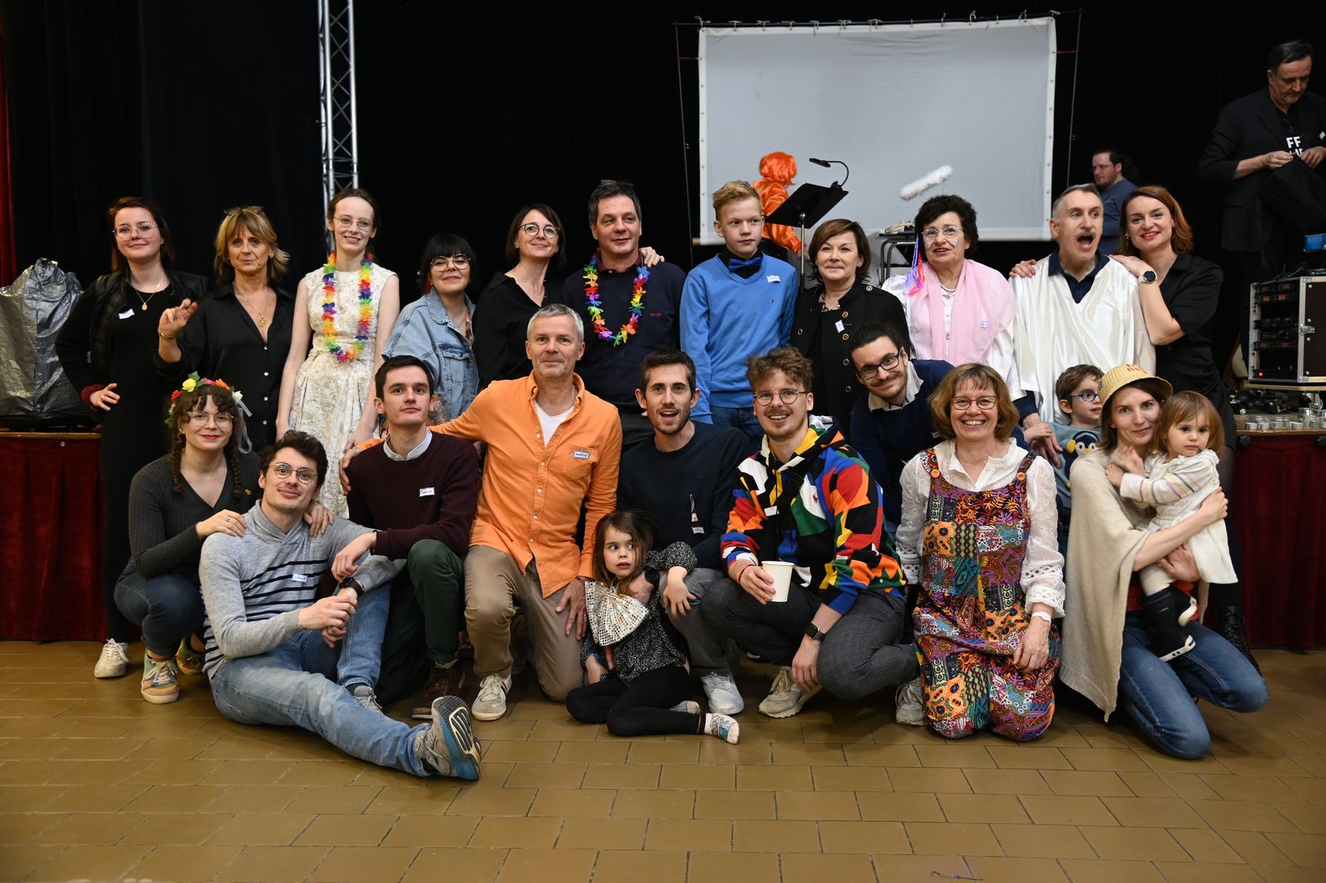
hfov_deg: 54.5
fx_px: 1288
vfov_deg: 37.8
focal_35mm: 35
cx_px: 663
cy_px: 442
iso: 1400
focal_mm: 35
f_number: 4.5
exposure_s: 1/40
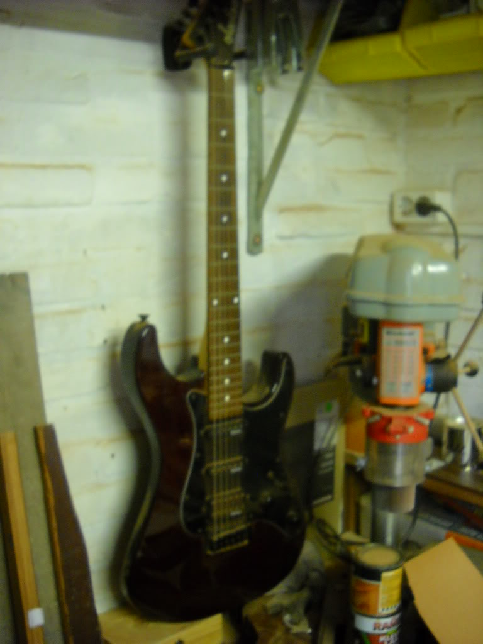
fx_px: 763
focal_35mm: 41
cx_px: 242
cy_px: 322
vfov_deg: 45.8
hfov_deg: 35.1
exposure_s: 1/8
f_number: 3.1
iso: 400
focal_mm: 6.72
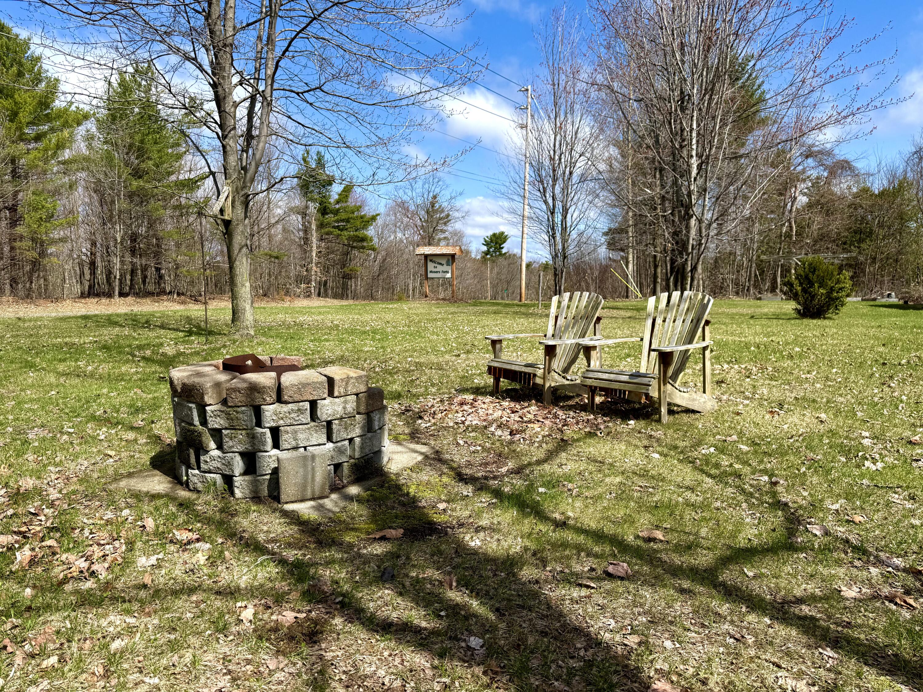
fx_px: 640
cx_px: 462
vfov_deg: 56.8
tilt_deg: -5.2
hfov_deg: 71.6
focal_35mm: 24
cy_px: 346
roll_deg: +0.1
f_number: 1.78
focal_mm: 6.76
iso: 80
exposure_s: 1/4167
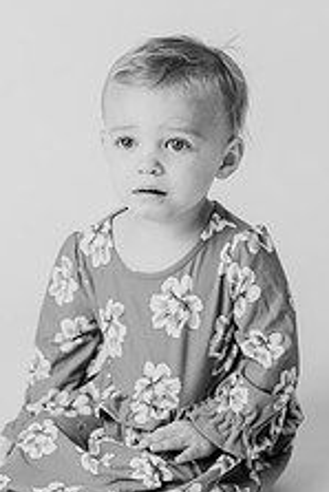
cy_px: 258
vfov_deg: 20.2
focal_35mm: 101
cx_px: 137
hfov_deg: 13.6
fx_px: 1382
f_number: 2.8
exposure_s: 1/160
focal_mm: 50
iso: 100
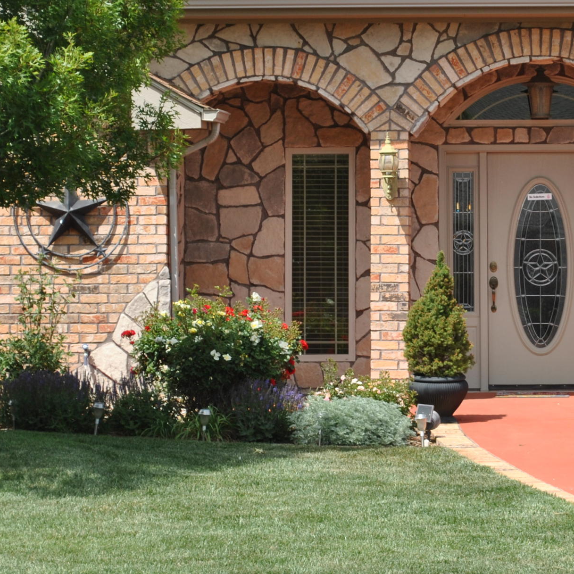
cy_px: 188
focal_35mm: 151
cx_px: 490
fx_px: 2833
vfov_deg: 11.6
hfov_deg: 11.5
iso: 100
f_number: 8
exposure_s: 1/250
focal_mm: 48
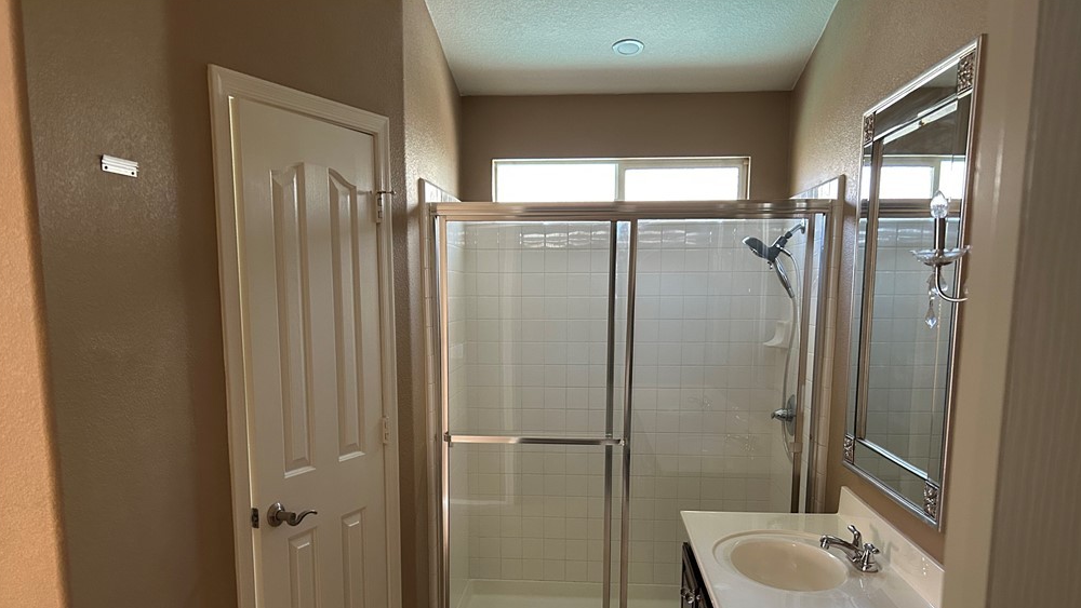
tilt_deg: -8.7
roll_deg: -0.2
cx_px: 540
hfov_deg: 66.1
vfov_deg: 39.7
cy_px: 408
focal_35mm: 29
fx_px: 831
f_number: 1.5
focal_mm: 5.7
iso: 320
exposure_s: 1/60
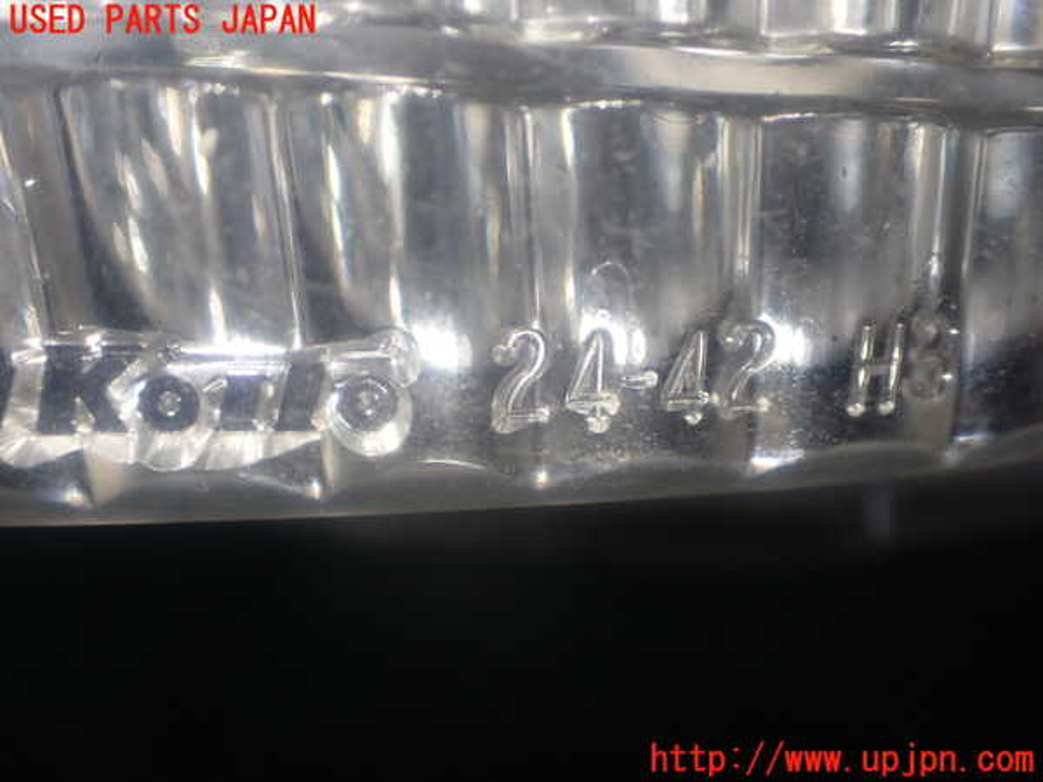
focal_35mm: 41
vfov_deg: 35.1
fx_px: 1235
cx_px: 522
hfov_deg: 45.8
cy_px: 391
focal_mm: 7.31
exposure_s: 1/80
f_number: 2.8
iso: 200
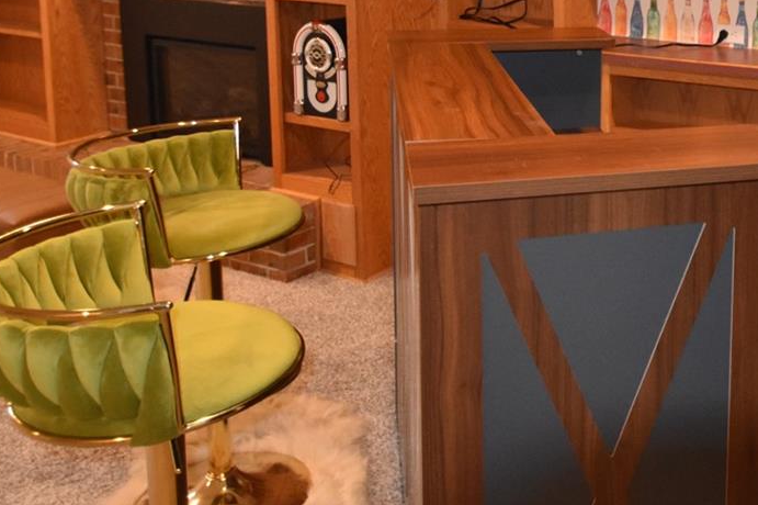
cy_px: 20
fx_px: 950
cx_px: 738
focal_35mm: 45
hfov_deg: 39.0
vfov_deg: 28.2
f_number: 3.8
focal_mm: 13
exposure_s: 1/60
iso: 2500
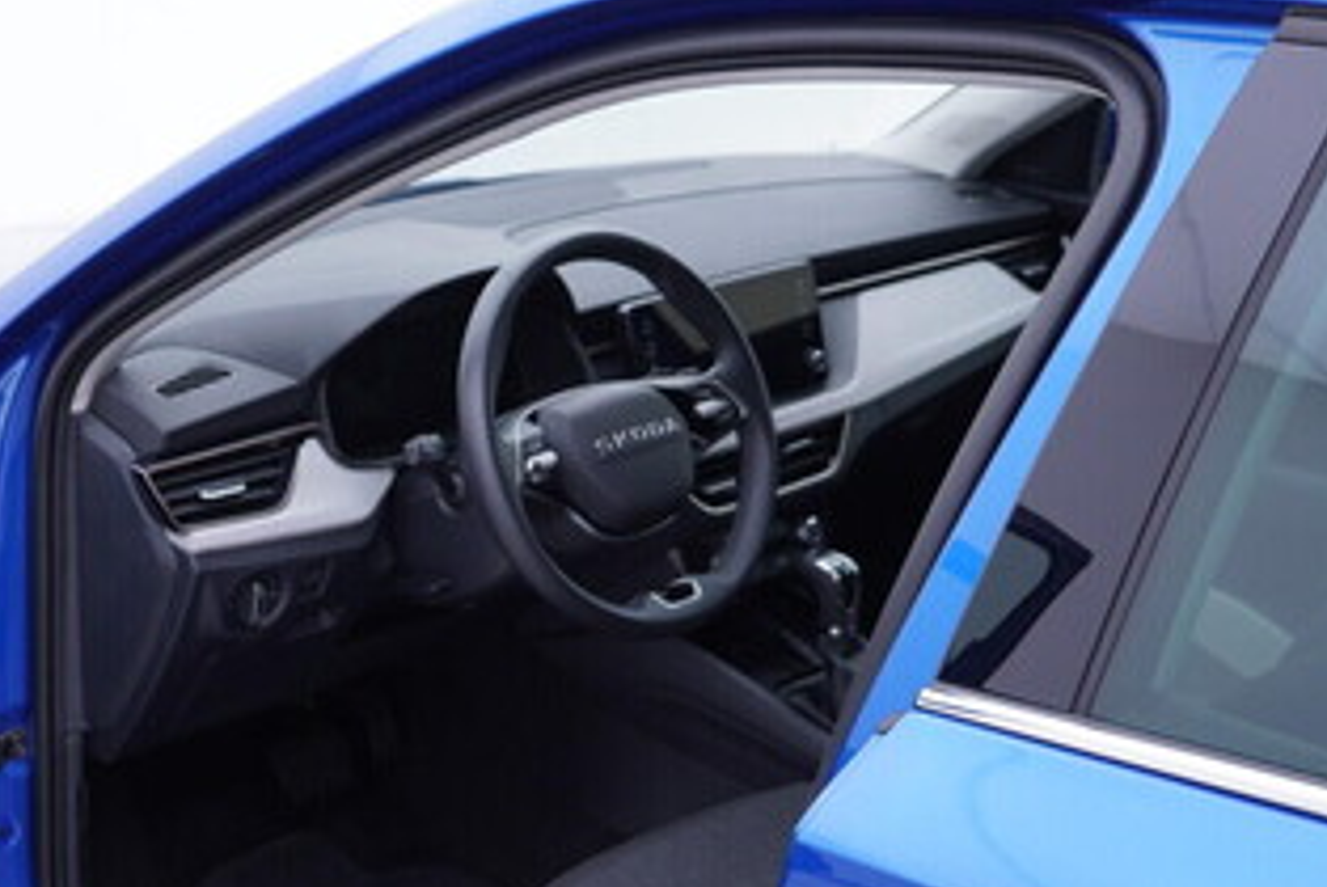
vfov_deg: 21.4
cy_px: 707
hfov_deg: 31.4
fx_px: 2324
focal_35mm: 63
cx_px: 376
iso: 125
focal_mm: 24
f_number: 3.2
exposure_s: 1/50
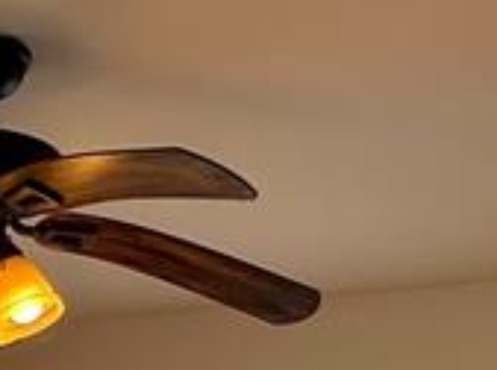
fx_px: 1218
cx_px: -82
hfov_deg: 21.6
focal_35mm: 85
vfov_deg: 14.7
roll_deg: -3.6
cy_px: 705
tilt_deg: -3.3
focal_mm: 2.22
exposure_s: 1/205
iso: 64
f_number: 2.2
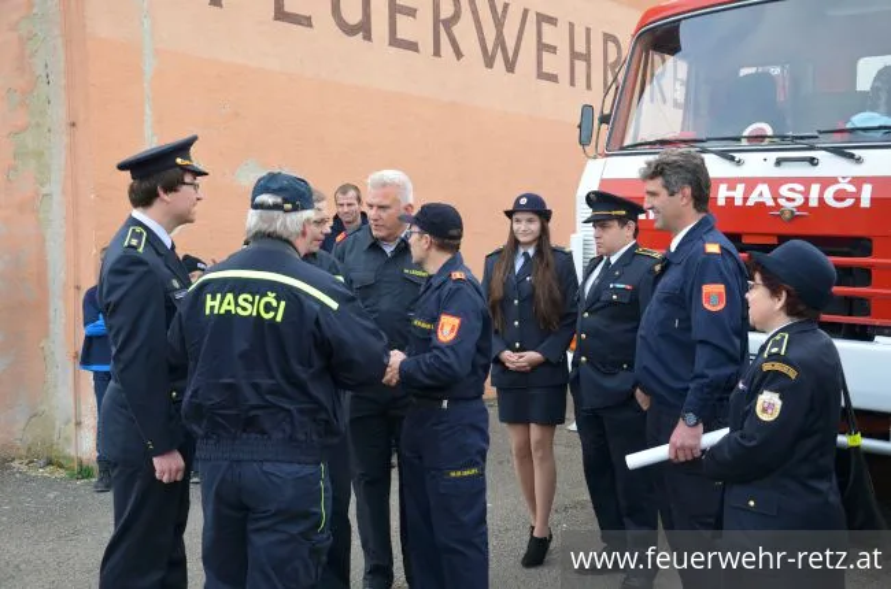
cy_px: 294
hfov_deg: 43.7
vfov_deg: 29.7
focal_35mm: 45
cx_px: 446
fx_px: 1111
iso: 200
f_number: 5.6
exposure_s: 1/125
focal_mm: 30
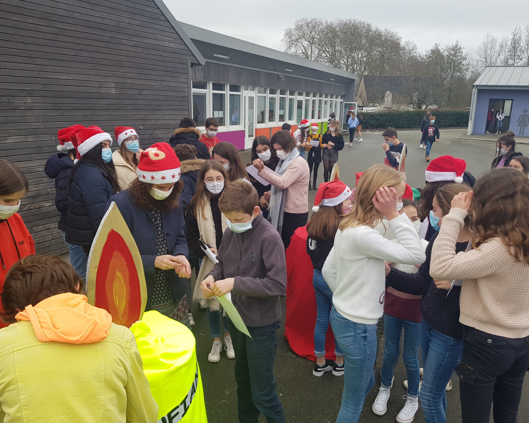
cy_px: 217
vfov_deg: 51.5
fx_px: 438
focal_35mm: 28
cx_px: 283
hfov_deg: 62.1
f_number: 1.7
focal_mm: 4.2
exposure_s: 1/246
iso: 40
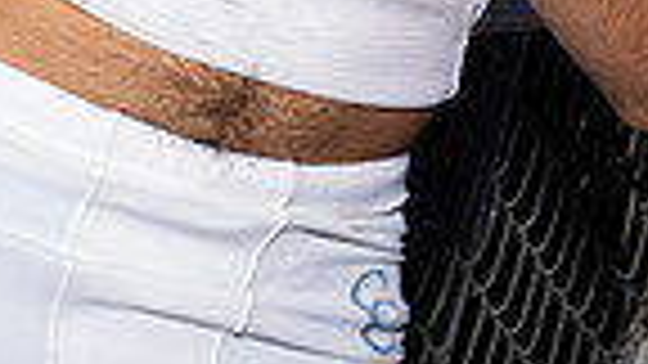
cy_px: -629
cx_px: 432
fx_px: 2921
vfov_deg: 6.6
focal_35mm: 170
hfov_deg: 12.6
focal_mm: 52
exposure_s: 1/250
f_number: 11
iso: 125
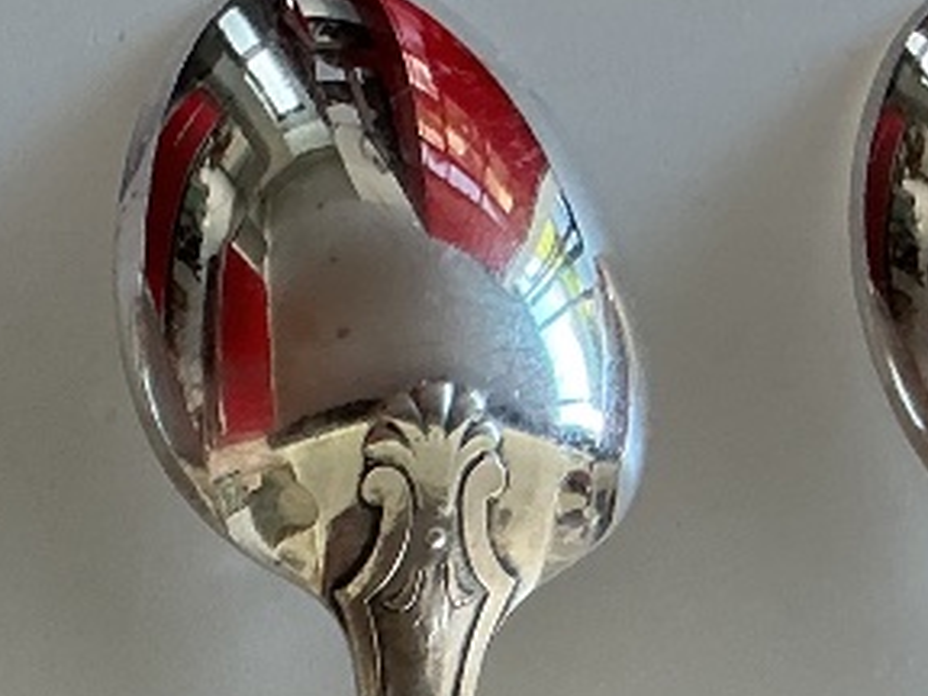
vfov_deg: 11.1
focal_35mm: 121
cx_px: -483
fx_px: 3244
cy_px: 1415
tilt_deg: -78.8
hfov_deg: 15.0
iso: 50
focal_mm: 3
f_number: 1.8
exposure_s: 1/60
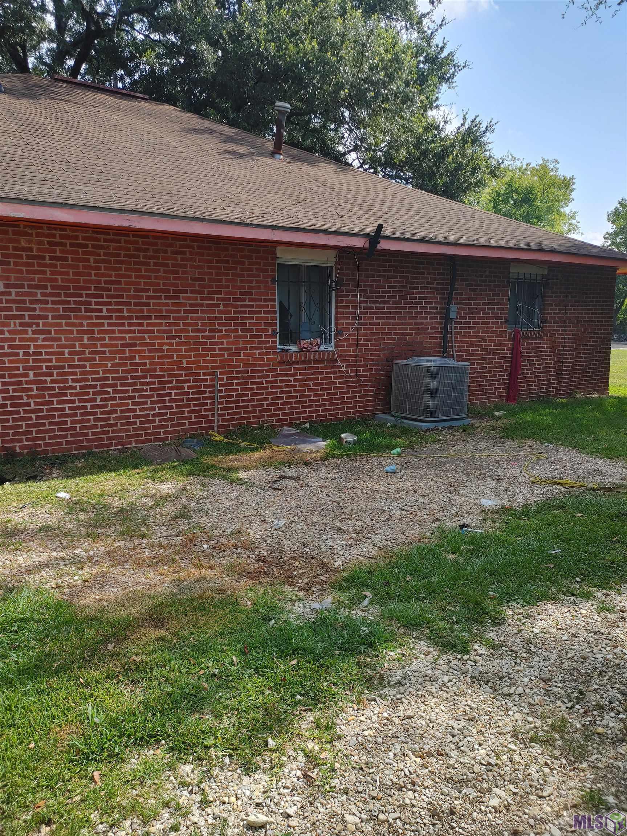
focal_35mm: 26
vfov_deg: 67.3
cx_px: 314
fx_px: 628
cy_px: 418
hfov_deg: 53.0
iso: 50
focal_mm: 5.58
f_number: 1.8
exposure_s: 1/1282
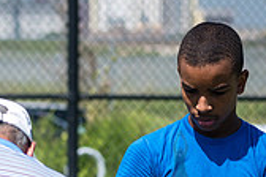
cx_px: -25
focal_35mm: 434
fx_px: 3207
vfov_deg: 3.2
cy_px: 248
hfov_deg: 4.7
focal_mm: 105
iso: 100
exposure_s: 1/2000
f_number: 4
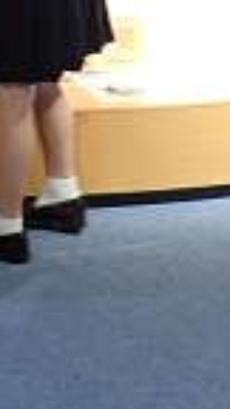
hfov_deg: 10.8
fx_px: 1149
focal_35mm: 106
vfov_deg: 19.1
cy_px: -74
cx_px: -156
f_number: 2
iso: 250
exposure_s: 1/30
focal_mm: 4.5
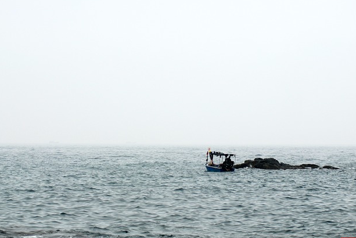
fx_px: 1356
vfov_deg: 10.0
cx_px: 163
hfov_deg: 15.0
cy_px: 127
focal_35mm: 137
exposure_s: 1/400
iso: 200
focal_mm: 80
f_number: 4
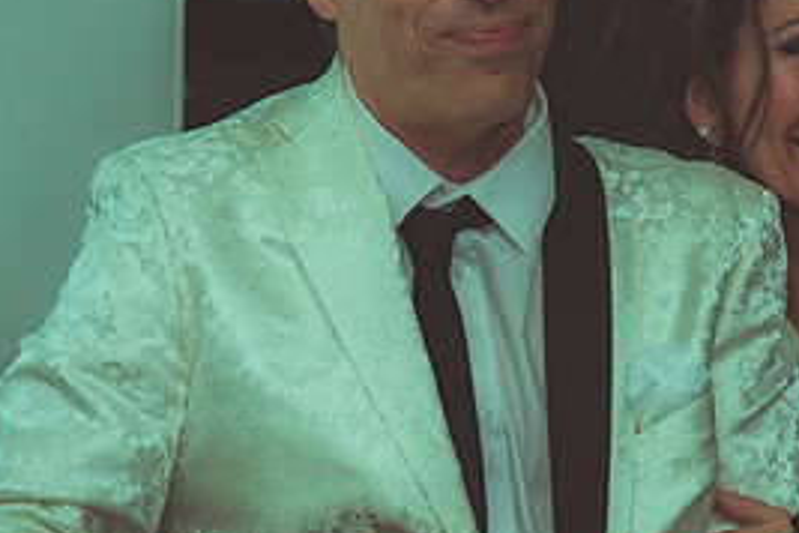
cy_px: 271
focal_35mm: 261
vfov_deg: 5.3
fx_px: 5792
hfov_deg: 7.9
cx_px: 601
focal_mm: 120
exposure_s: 1/200
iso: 100
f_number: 4.5
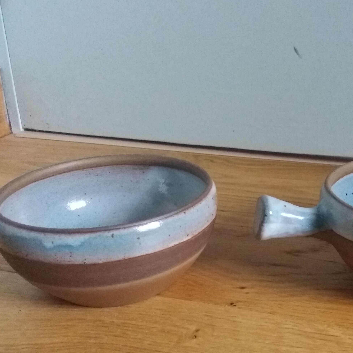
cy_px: 223
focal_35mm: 52
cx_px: 243
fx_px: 600
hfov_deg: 32.4
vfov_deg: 32.6
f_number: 1.9
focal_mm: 3.7
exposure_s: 1/17
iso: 640
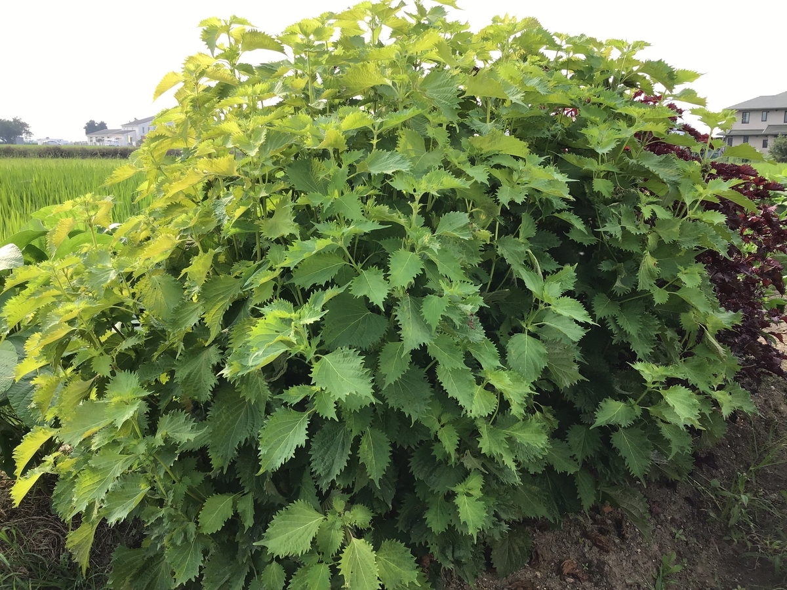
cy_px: 295
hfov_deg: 58.4
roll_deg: +0.2
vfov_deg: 45.4
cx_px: 394
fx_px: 705
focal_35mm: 31
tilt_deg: -9.8
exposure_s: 1/379
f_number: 2.4
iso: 25
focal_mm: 3.3
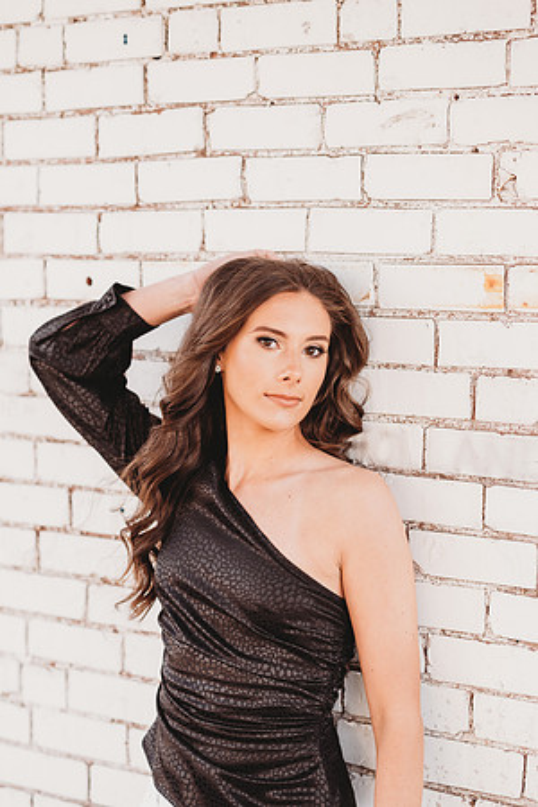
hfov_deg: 16.1
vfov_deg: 23.9
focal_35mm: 85
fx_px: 1905
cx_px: 269
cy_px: 404
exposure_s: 1/250
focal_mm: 85
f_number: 2.5
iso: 100
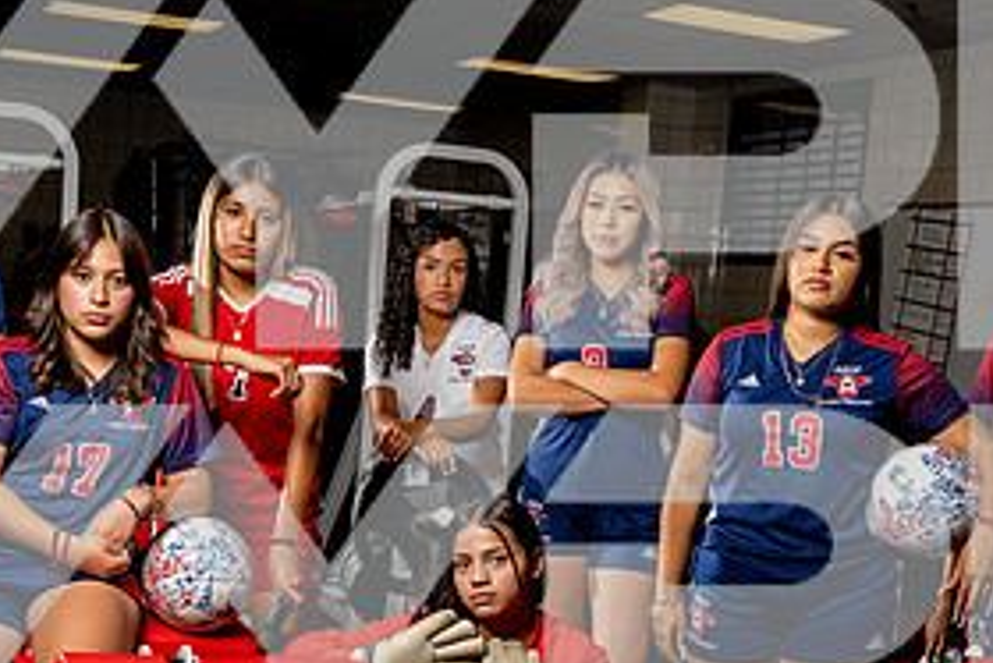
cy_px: 594
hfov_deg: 33.4
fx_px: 1656
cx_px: 475
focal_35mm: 60
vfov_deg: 22.1
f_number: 8
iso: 400
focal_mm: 29
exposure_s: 1/250
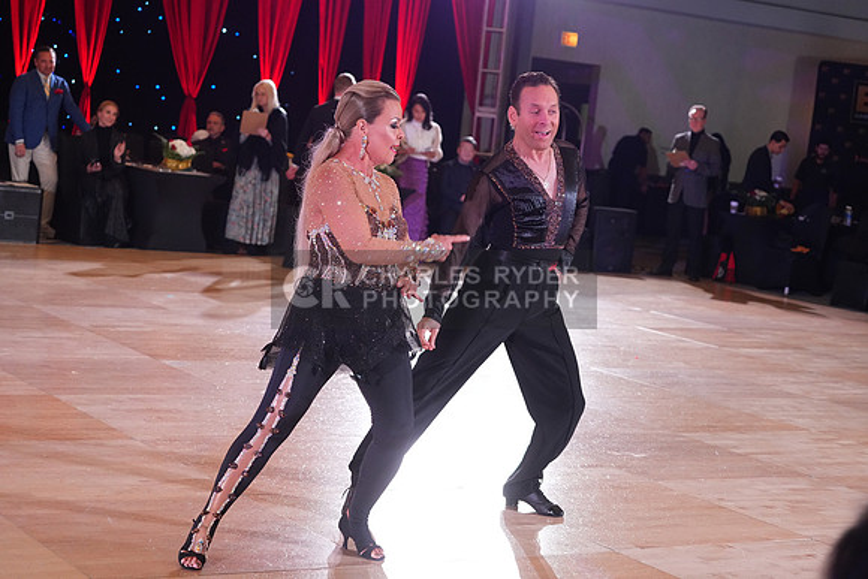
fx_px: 1688
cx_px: 434
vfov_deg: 19.5
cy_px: 290
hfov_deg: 28.8
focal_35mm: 70
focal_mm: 70
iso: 3200
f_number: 4.5
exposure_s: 1/250
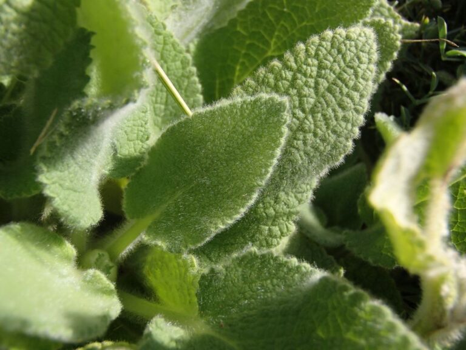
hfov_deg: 50.1
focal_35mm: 37
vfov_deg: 38.7
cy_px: 175
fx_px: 498
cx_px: 233
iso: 100
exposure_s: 1/400
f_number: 4.7
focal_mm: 6.64
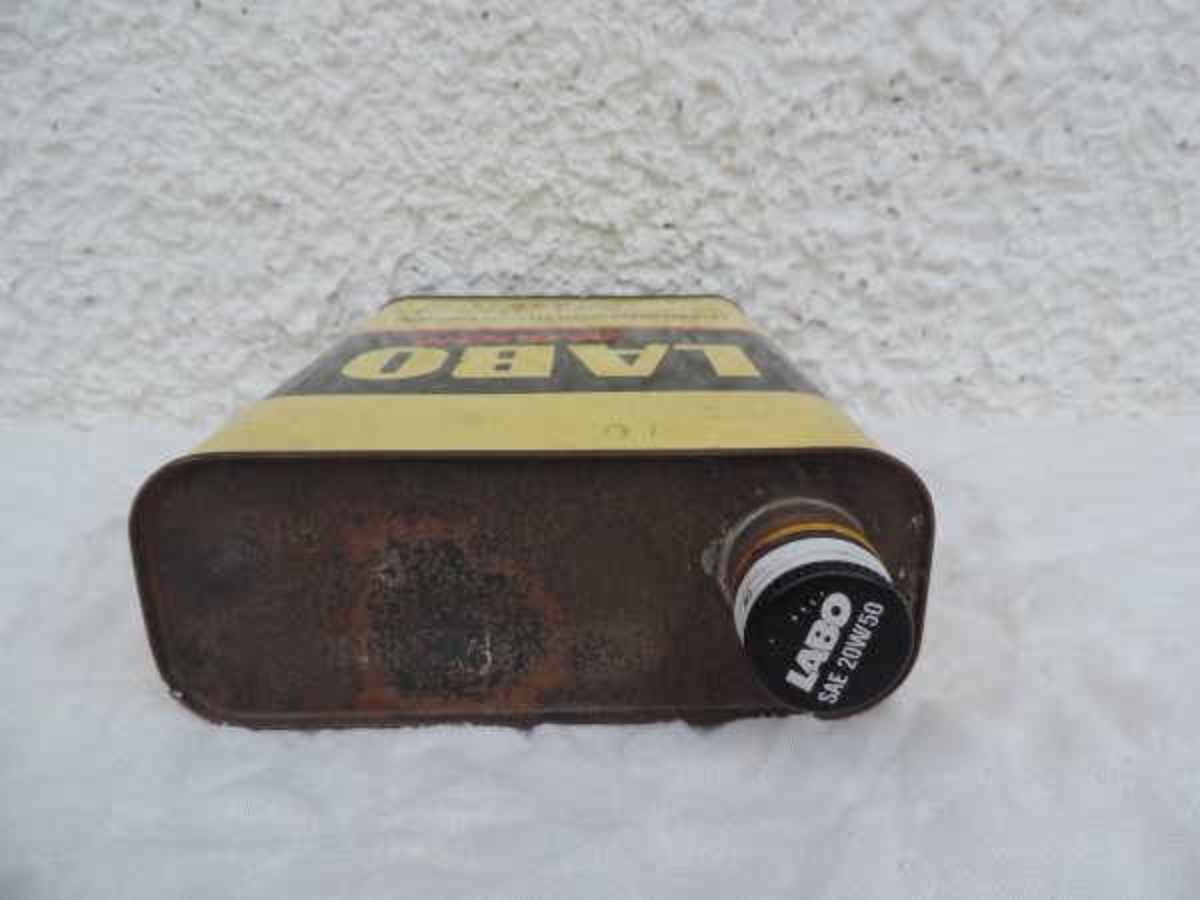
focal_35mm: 24
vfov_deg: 56.8
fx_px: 832
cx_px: 600
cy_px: 450
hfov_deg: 71.6
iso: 80
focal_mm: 4.3
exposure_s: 1/400
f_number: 3
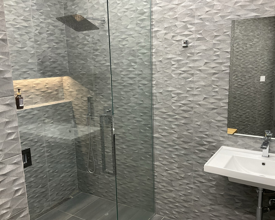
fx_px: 260
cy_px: 113
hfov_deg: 55.7
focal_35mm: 32
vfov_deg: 45.8
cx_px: 137
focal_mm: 3
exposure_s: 1/60
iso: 80
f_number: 1.8
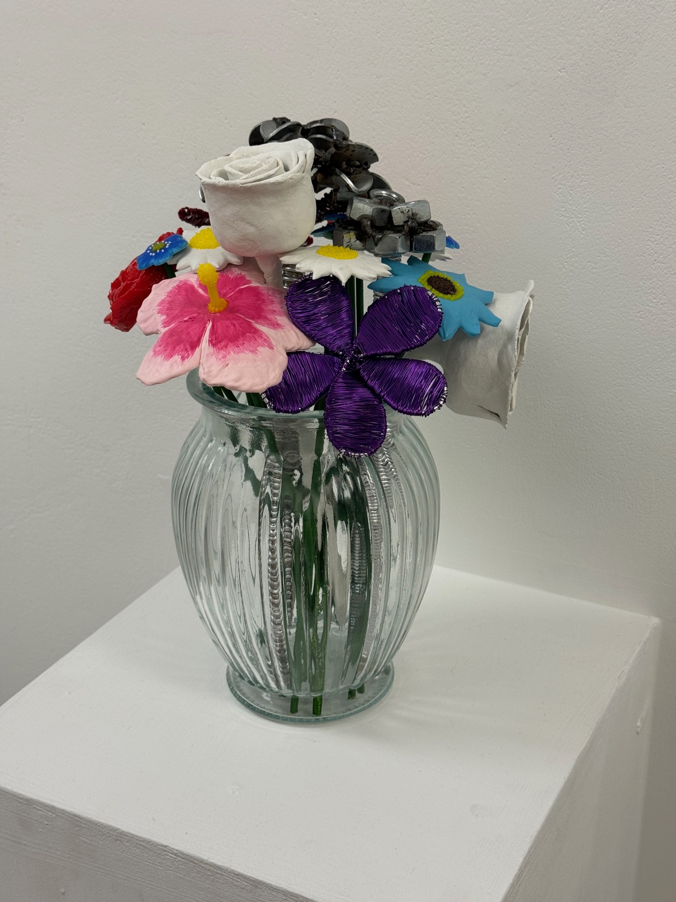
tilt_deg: -23.4
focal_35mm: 48
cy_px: 451
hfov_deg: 30.3
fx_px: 1250
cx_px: 338
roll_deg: +0.7
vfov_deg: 39.7
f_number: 1.78
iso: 64
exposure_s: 1/50
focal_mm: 6.76
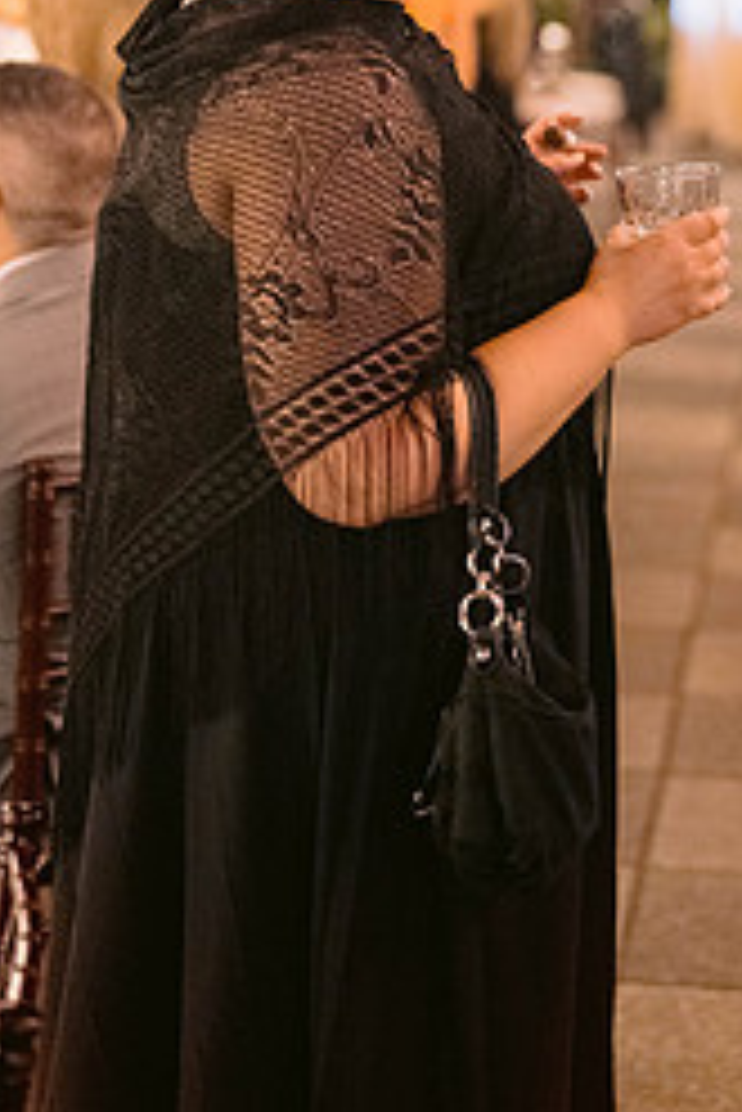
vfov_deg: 22.0
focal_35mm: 91
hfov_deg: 14.9
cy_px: 194
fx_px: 2809
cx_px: 670
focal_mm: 50
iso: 2000
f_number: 1.8
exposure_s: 1/60
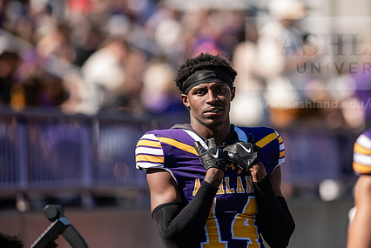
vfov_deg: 3.4
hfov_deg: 5.0
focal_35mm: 408
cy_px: 122
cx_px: 219
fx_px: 4209
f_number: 3.2
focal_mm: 300
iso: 125
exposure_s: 1/1250
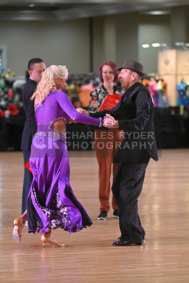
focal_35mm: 200
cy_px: 142
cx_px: 94
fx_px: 1574
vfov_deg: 10.3
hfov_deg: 6.9
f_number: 5
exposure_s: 1/320
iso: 3200
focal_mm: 200
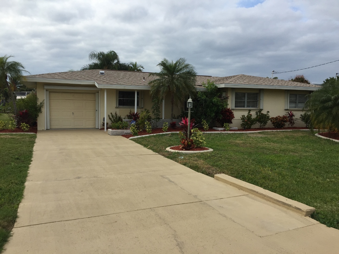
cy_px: 127
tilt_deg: -4.3
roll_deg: -0.9
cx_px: 170
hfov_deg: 61.7
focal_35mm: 29
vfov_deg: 48.2
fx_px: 284
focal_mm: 4.15
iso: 32
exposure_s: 1/2083
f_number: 2.2
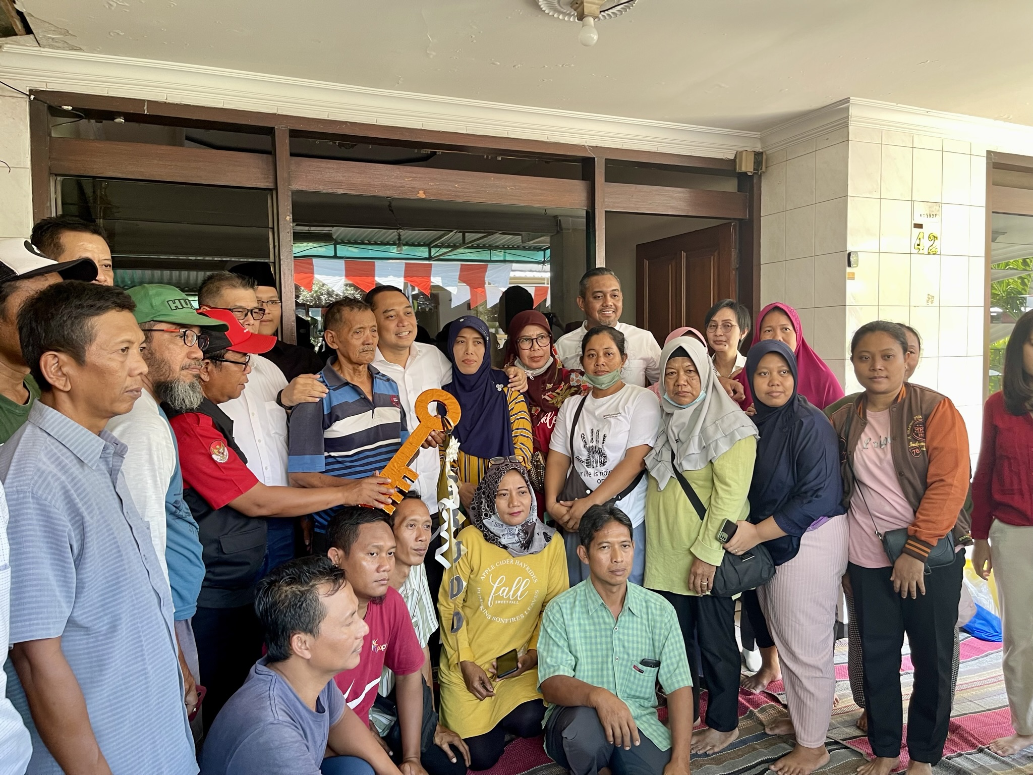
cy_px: 388
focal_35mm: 26
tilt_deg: -3.7
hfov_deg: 67.3
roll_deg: +0.5
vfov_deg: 53.1
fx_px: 776
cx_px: 516
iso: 160
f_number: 1.6
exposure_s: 1/60
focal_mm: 5.1
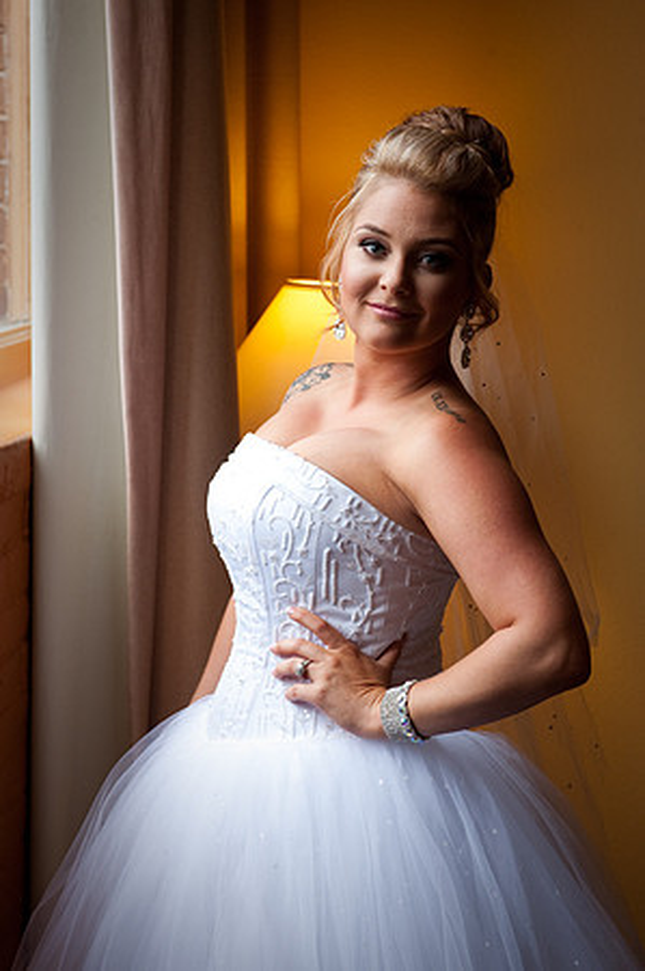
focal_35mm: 70
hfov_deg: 19.4
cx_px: 322
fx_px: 1885
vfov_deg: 28.9
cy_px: 486
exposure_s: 1/160
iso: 640
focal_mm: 70
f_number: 5.6
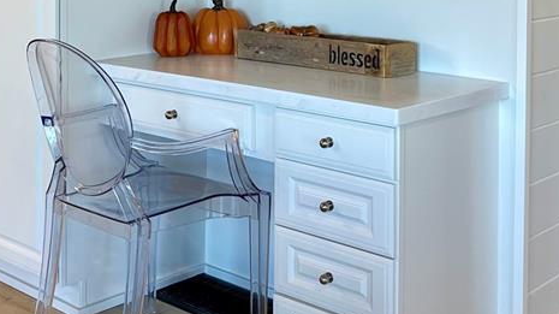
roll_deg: -0.7
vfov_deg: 19.1
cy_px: -45
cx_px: 257
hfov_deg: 34.9
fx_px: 889
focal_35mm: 60
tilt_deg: -2.0
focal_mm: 5.1
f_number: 1.6
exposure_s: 1/120
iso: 100
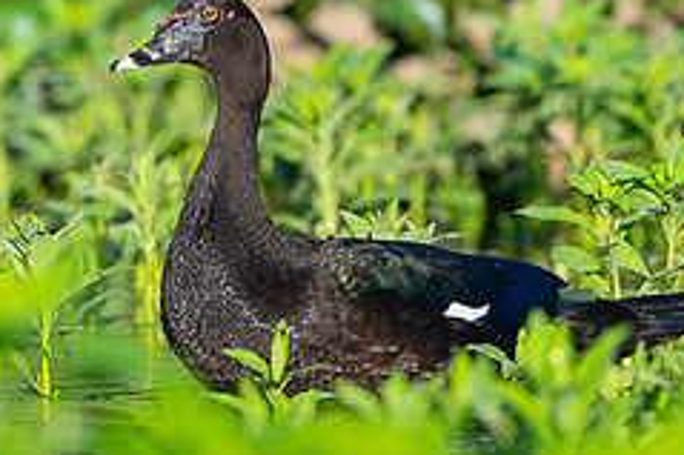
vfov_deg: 0.7
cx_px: 80
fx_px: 34802
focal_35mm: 1833
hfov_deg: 1.1
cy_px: 45
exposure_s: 1/3200
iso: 500
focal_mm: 500
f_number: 4
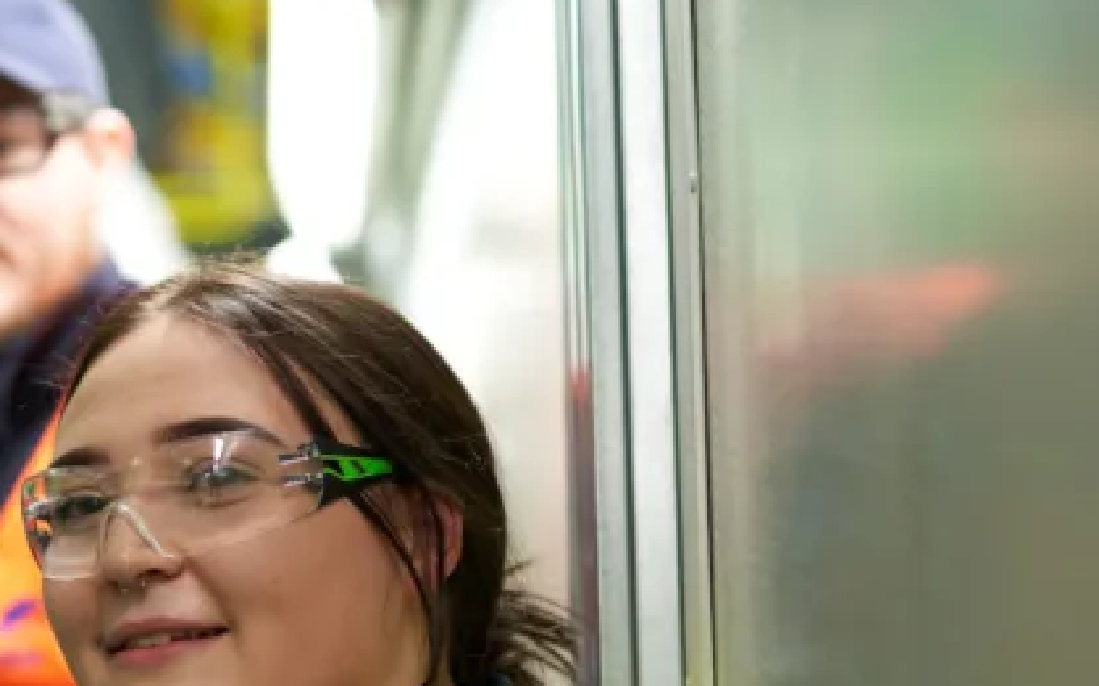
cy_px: 656
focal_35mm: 125
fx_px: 3743
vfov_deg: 10.4
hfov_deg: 16.2
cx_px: -145
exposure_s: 1/160
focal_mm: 50
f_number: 1.8
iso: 800
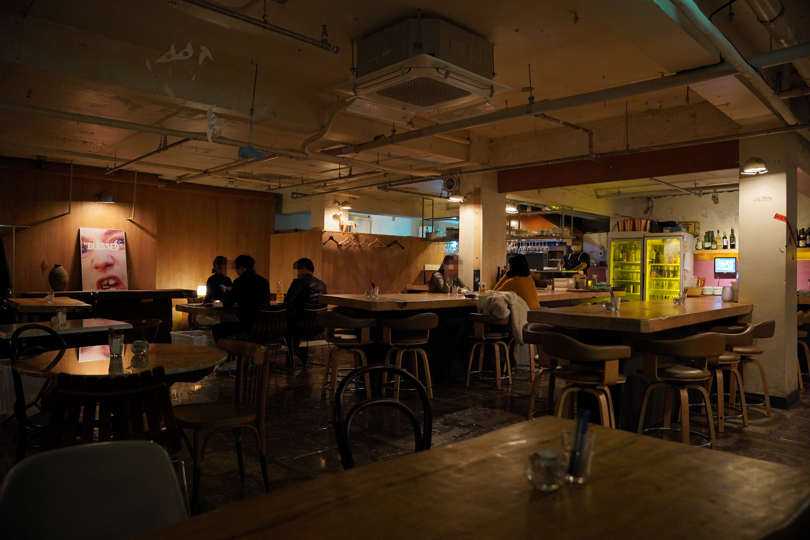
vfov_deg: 53.1
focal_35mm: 24
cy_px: 270
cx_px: 405
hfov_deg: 73.7
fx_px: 540
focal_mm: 24
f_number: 2.8
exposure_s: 1/60
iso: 1600
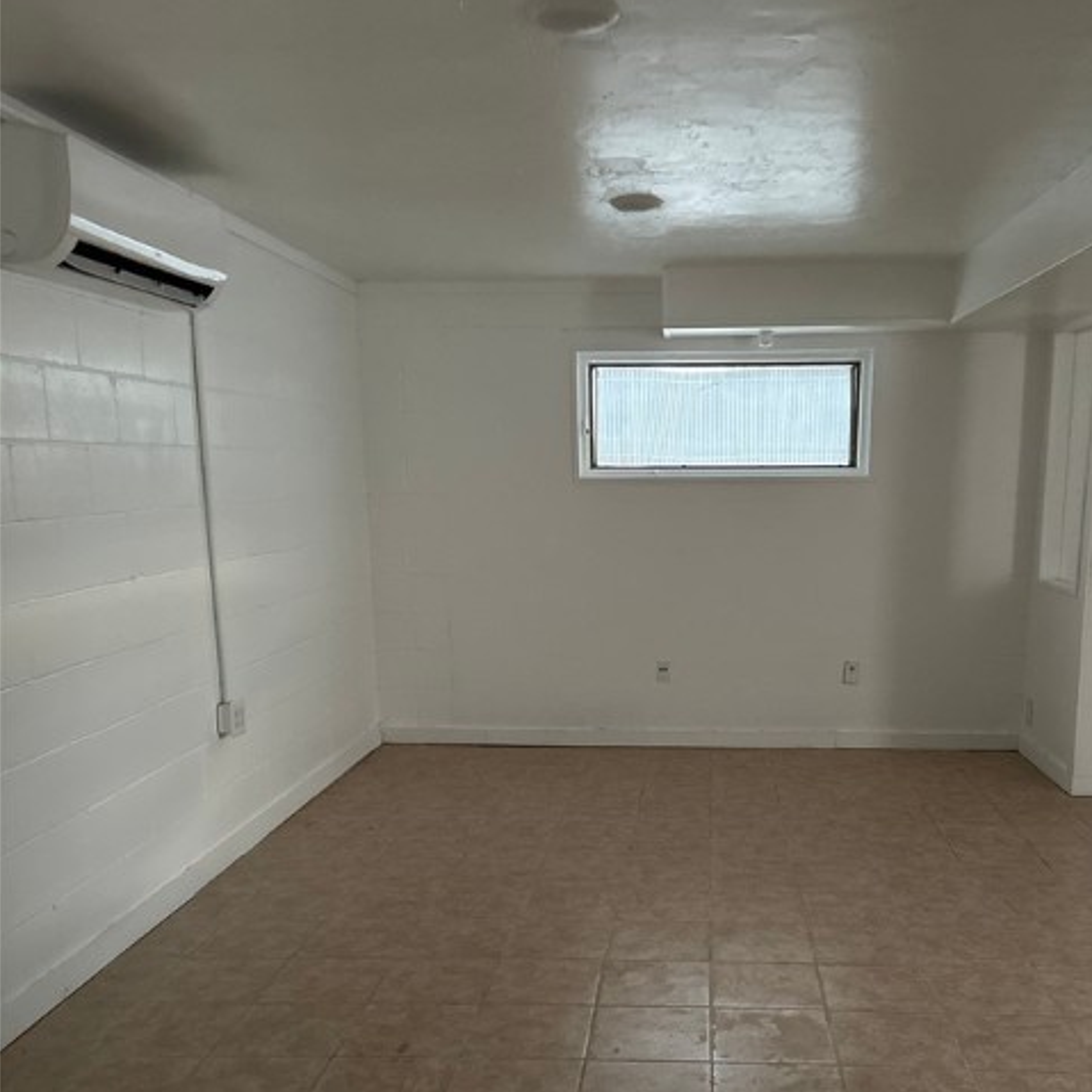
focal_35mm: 34
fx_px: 1213
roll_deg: -0.2
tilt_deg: -11.2
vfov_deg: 47.8
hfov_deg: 48.2
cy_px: 711
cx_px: 654
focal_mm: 6.86
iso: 1000
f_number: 1.78
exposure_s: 1/40
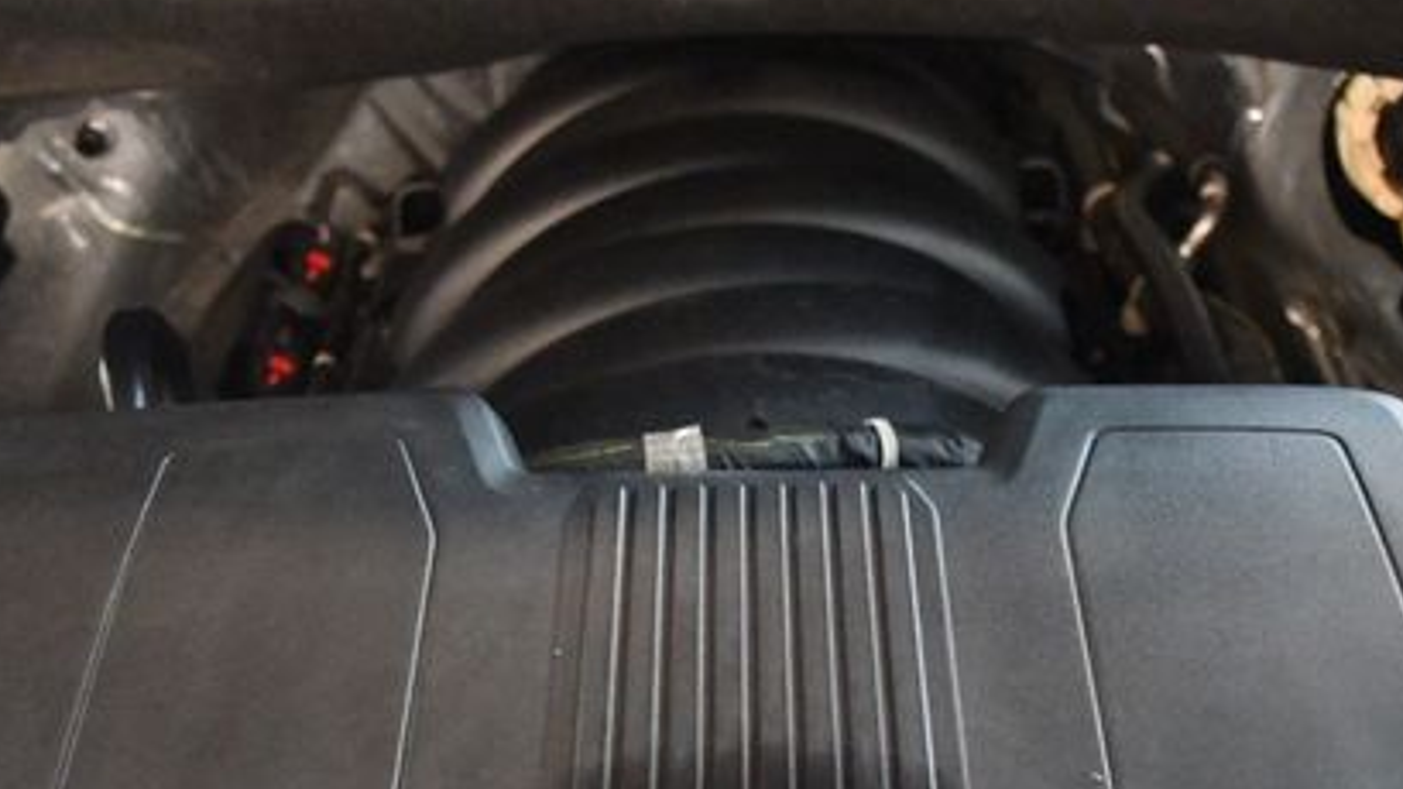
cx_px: 714
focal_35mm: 54
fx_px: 2009
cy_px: 621
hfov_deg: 38.5
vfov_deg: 22.0
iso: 12800
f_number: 3.5
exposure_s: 1/30
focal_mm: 22
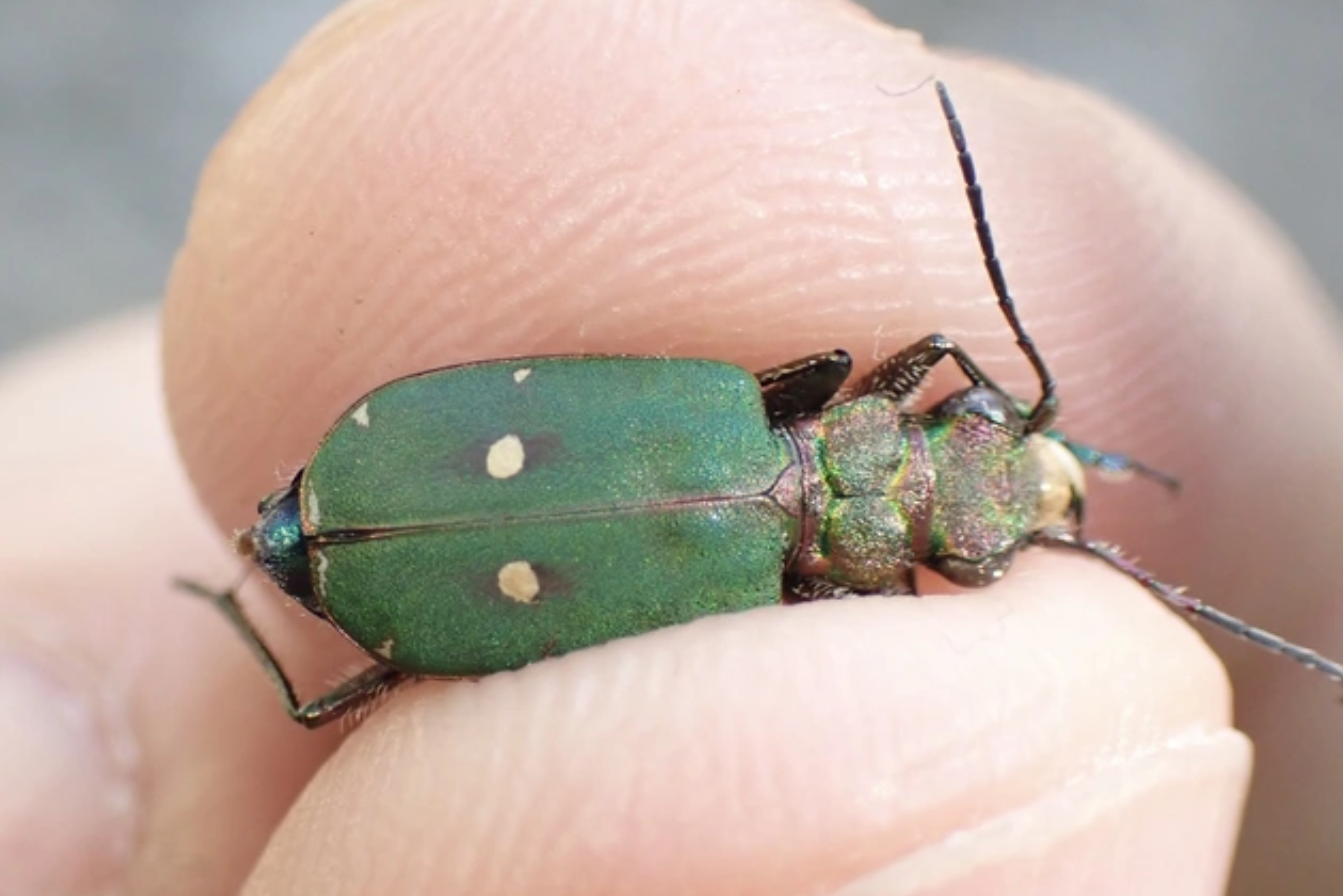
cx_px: 674
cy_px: 501
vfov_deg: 18.2
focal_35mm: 75
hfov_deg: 27.0
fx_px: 2798
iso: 500
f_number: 3.9
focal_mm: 12.73
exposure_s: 1/250
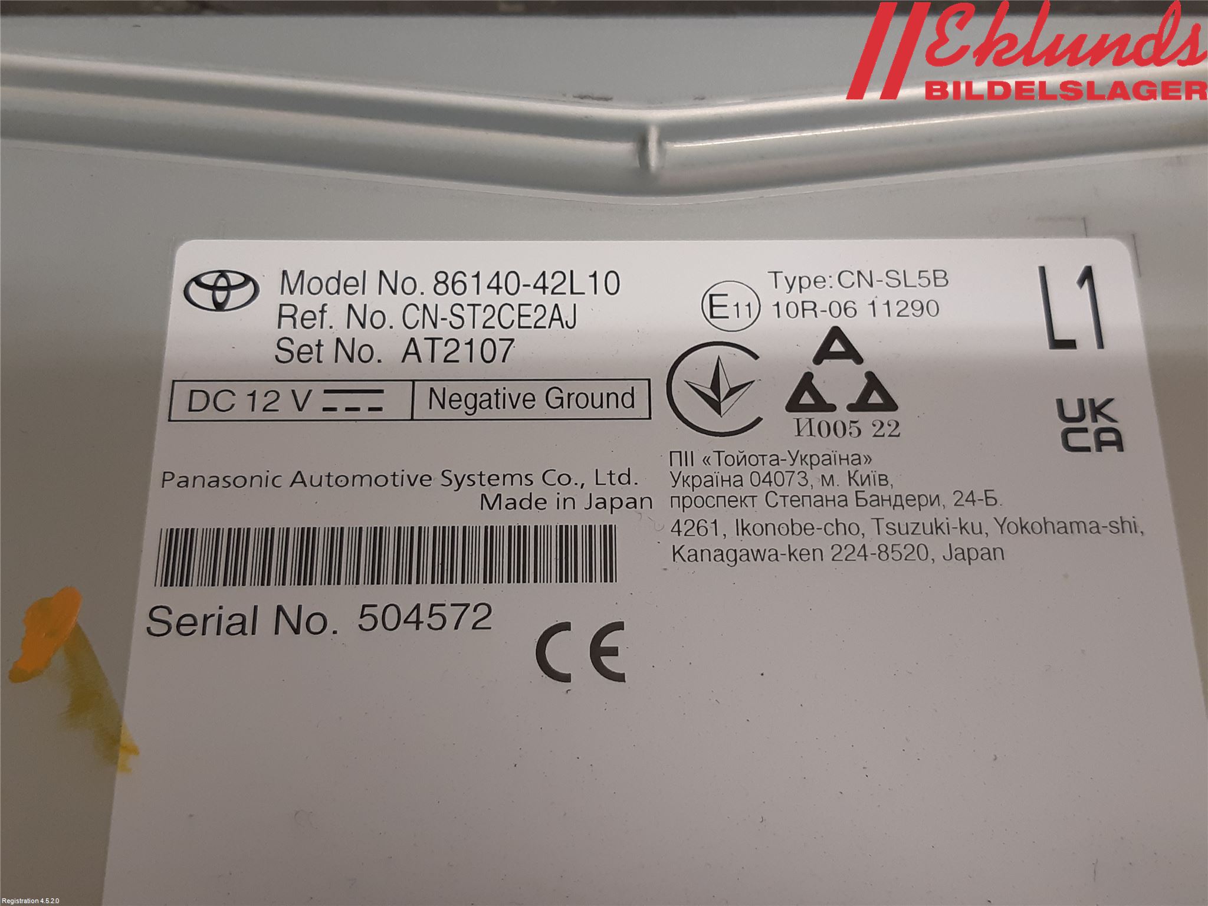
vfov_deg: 53.1
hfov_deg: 67.3
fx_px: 907
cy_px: 453
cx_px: 604
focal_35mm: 26
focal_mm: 3.93
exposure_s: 1/50
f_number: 1.7
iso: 125
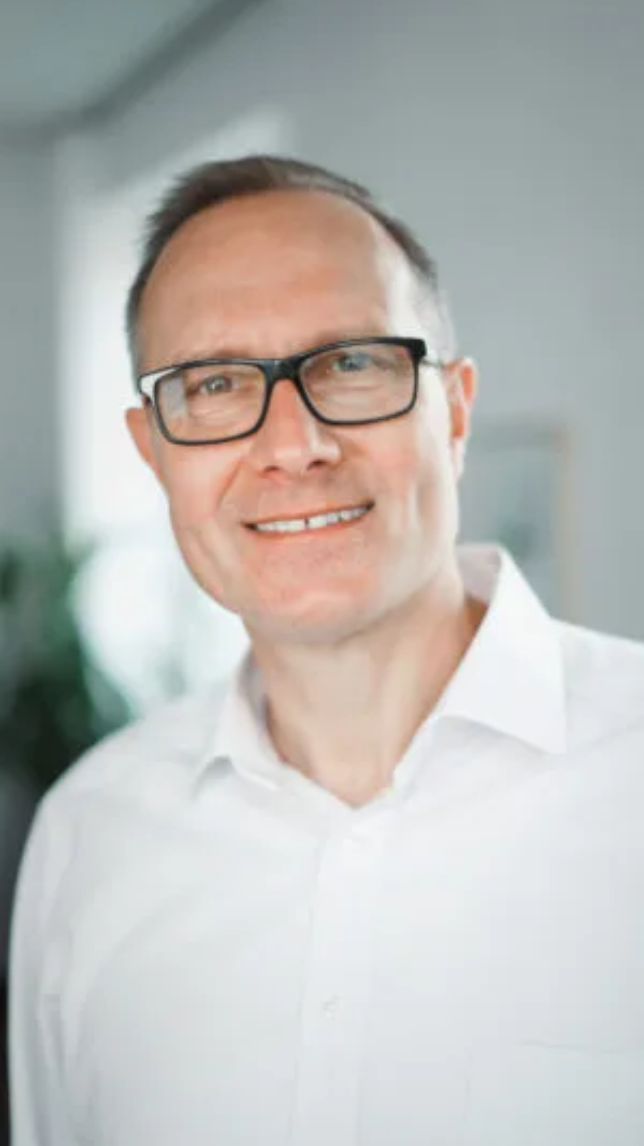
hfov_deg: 22.6
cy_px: 577
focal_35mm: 53
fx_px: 1610
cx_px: 352
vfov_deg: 39.2
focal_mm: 50
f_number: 1.8
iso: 1000
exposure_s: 1/1000
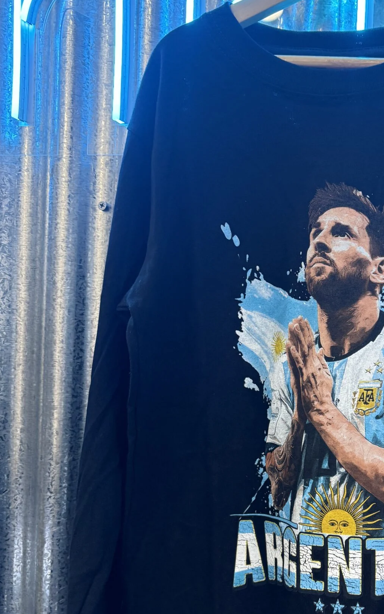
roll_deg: -3.6
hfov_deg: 30.4
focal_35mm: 40
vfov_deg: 48.9
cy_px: 371
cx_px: 354
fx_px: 670
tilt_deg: -2.3
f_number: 1.78
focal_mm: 6.76
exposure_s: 1/50
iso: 250
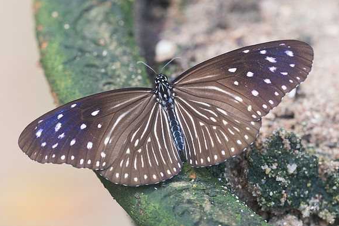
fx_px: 2892
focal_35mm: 307
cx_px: 173
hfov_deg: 6.7
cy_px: 124
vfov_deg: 4.5
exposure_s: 1/160
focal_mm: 150
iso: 800
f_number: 4.5
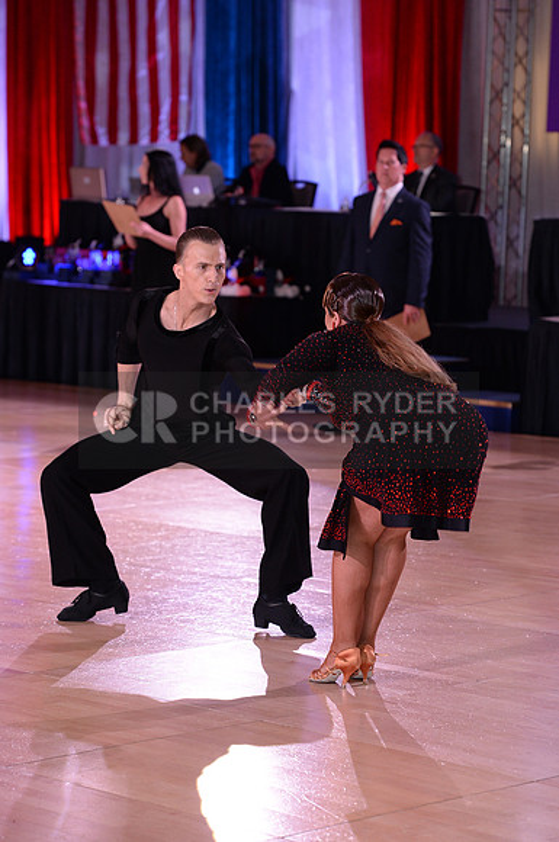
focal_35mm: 125
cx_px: 280
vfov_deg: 16.4
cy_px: 421
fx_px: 2920
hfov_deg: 10.9
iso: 1600
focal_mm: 125
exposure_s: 1/250
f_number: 4.5
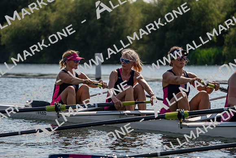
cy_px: 79
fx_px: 1311
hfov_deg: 10.3
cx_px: 118
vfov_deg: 6.9
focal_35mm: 200
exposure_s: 1/1600
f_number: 5.6
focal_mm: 200
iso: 125
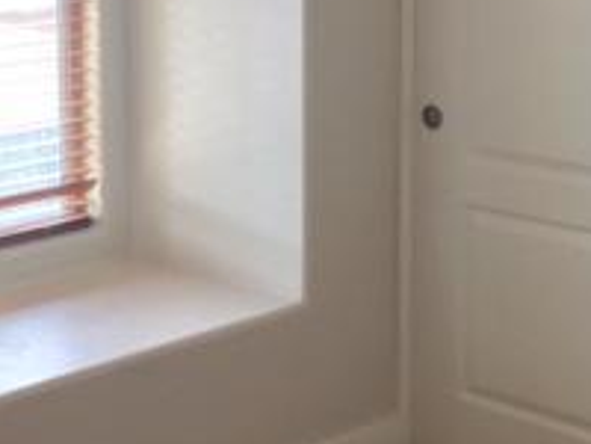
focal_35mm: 93
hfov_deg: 20.6
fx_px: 1588
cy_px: 95
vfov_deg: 15.8
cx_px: 41
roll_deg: +0.9
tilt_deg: -11.5
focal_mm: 4.15
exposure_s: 1/40
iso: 32
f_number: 2.2
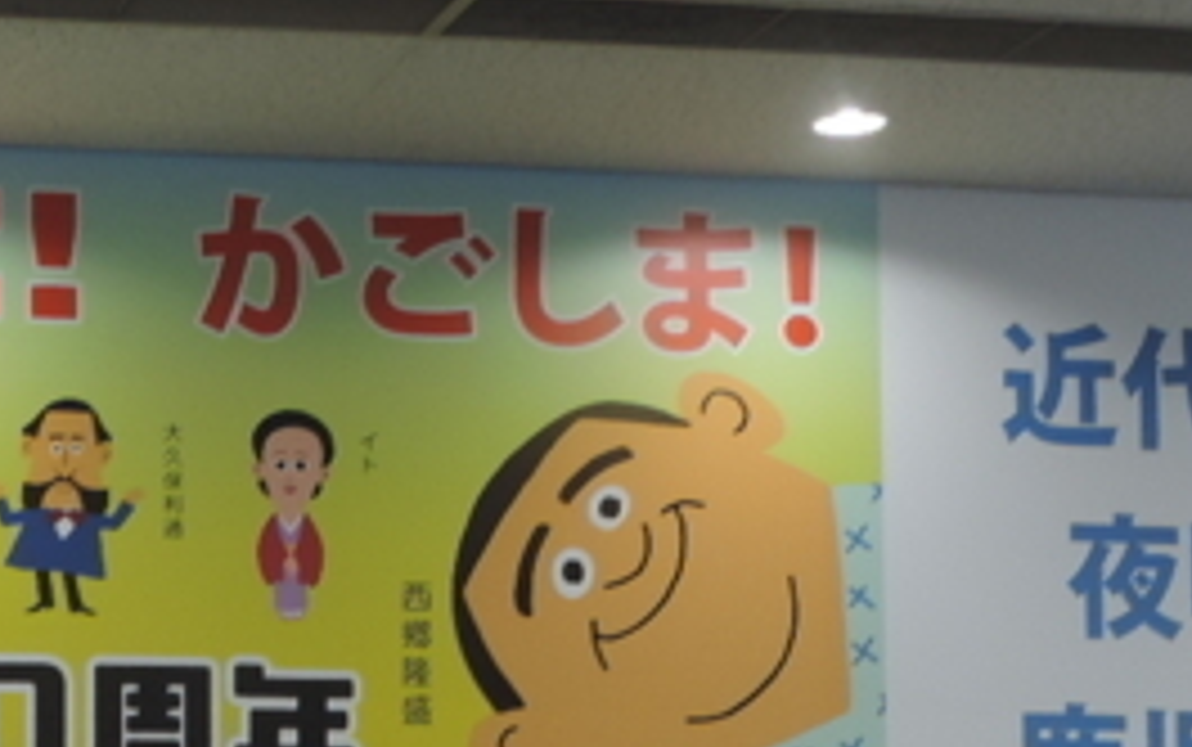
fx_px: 3121
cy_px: 693
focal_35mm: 96
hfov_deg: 21.0
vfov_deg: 13.5
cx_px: 27
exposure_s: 1/30
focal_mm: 5.3
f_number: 3.1
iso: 160
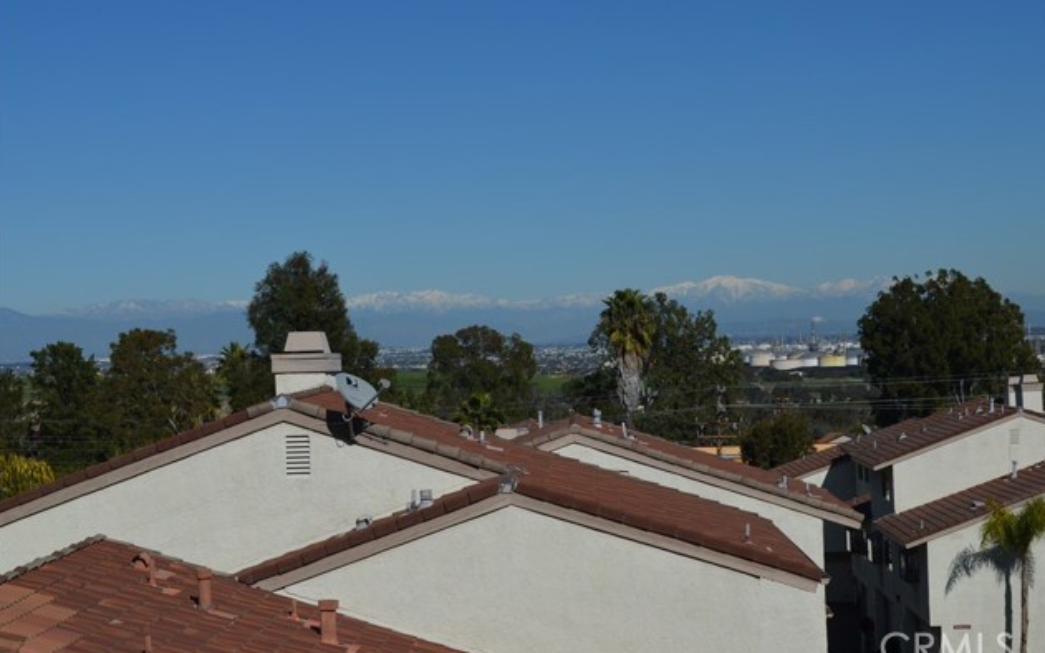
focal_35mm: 65
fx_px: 1851
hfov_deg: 31.5
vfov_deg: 20.0
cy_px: 320
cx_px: 525
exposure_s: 1/400
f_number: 10
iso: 100
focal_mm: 42
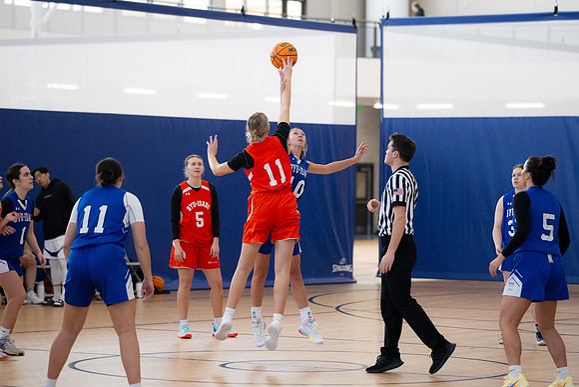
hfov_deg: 14.6
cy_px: 170
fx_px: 2259
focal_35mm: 140
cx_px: 325
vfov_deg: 9.8
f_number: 2.8
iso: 2000
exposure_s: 1/500
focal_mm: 125
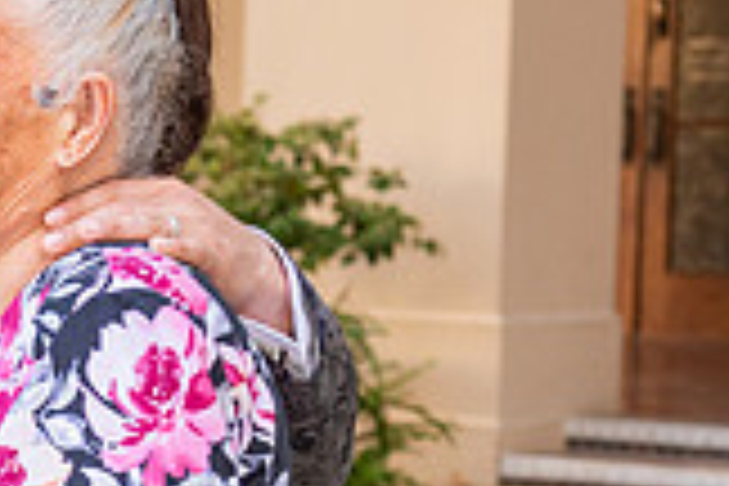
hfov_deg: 9.1
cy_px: 587
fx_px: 4536
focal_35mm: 224
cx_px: -190
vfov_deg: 6.1
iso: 640
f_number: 4.5
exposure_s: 1/200
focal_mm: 48
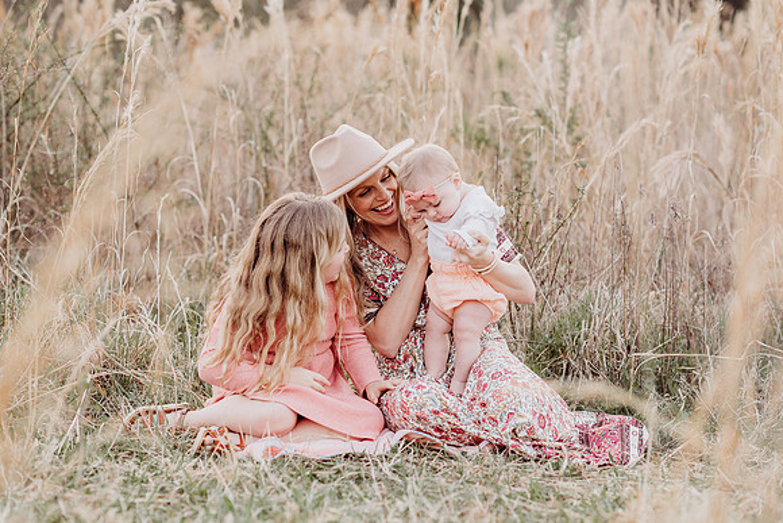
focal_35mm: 92
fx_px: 2003
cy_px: 260
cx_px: 410
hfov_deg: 22.1
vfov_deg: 14.9
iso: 320
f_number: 2.5
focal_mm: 85
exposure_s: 1/320
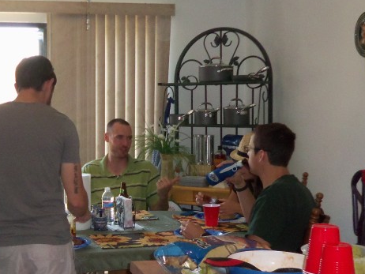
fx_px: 654
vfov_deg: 23.6
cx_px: 81
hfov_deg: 30.5
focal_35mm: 62
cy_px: 160
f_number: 3.9
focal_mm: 5.1
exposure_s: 1/40
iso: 200
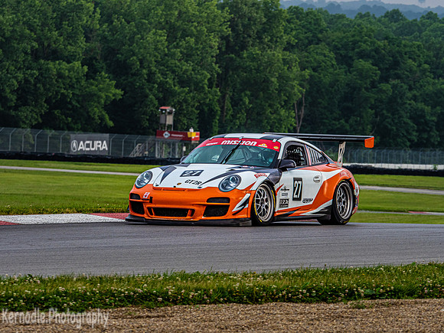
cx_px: 222
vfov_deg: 5.0
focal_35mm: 300
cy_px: 166
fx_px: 3848
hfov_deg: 6.6
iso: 400
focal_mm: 150
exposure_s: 1/500
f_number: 6.3
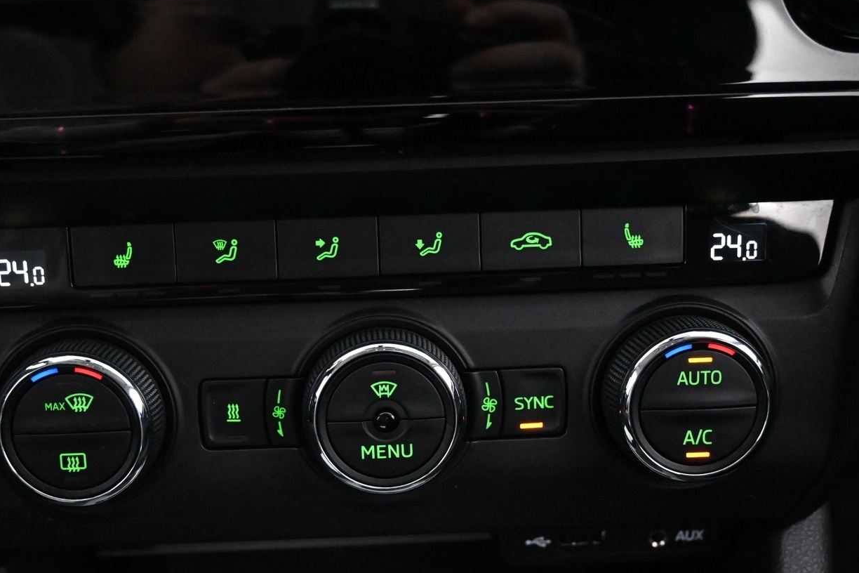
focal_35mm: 46
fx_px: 1089
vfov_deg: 29.3
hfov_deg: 42.9
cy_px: 357
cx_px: 375
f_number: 4.2
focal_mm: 23
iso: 11400
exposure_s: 1/40
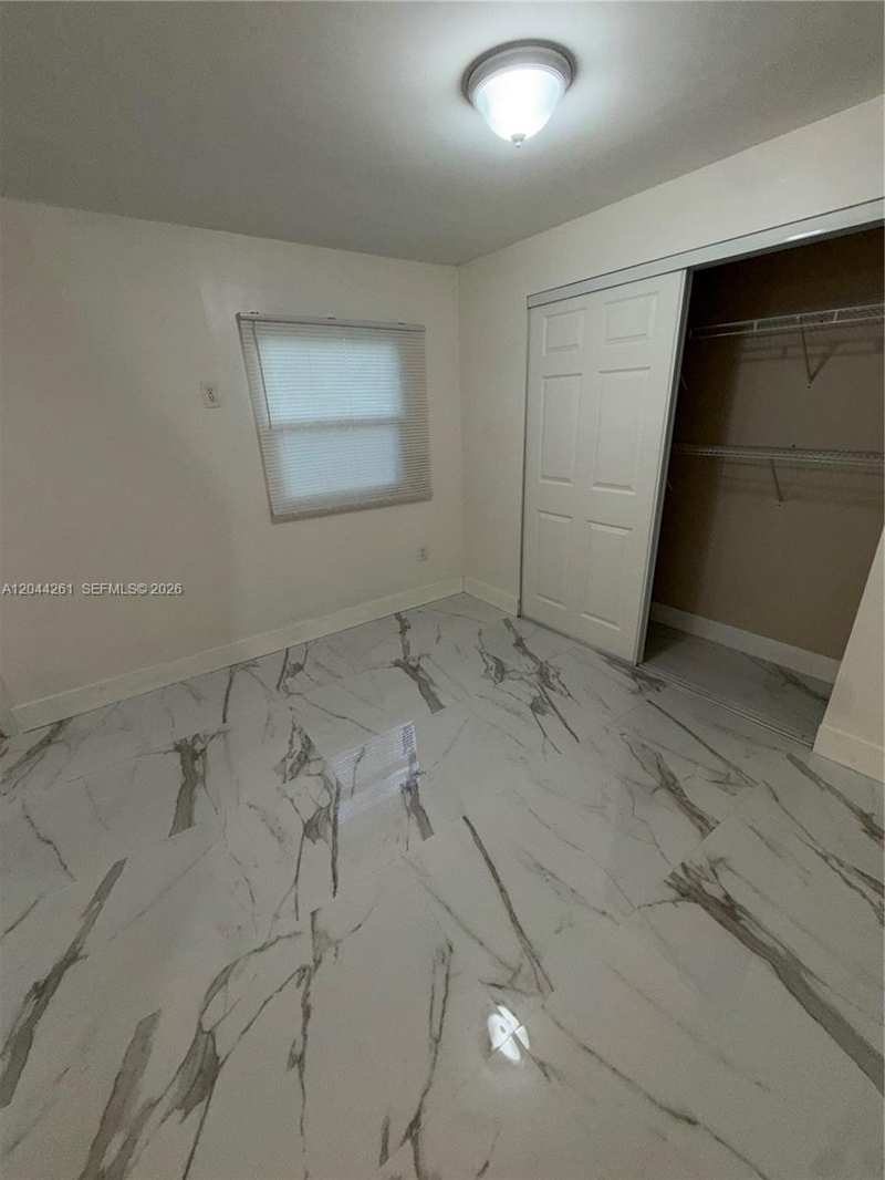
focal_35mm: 14
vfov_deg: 102.1
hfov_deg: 85.7
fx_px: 477
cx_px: 442
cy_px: 590
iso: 64
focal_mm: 2.22
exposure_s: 1/120
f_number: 2.2
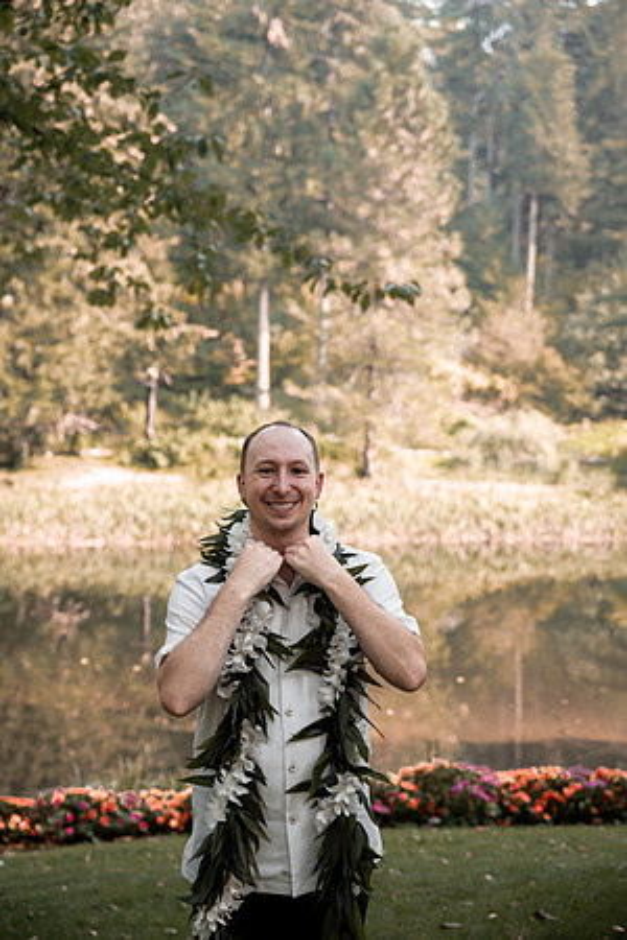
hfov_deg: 29.2
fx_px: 1202
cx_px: 314
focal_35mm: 46
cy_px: 470
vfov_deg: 42.7
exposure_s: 1/800
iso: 320
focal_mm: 46
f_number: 2.8
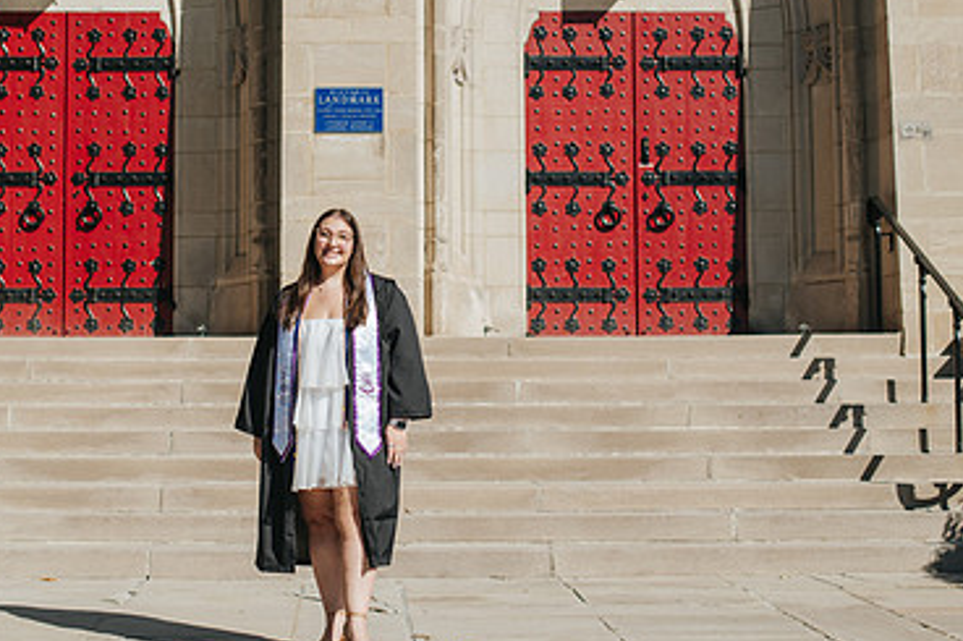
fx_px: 2166
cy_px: 204
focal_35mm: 81
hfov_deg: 25.0
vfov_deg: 16.8
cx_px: 359
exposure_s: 1/1600
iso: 100
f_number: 3.2
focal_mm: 50
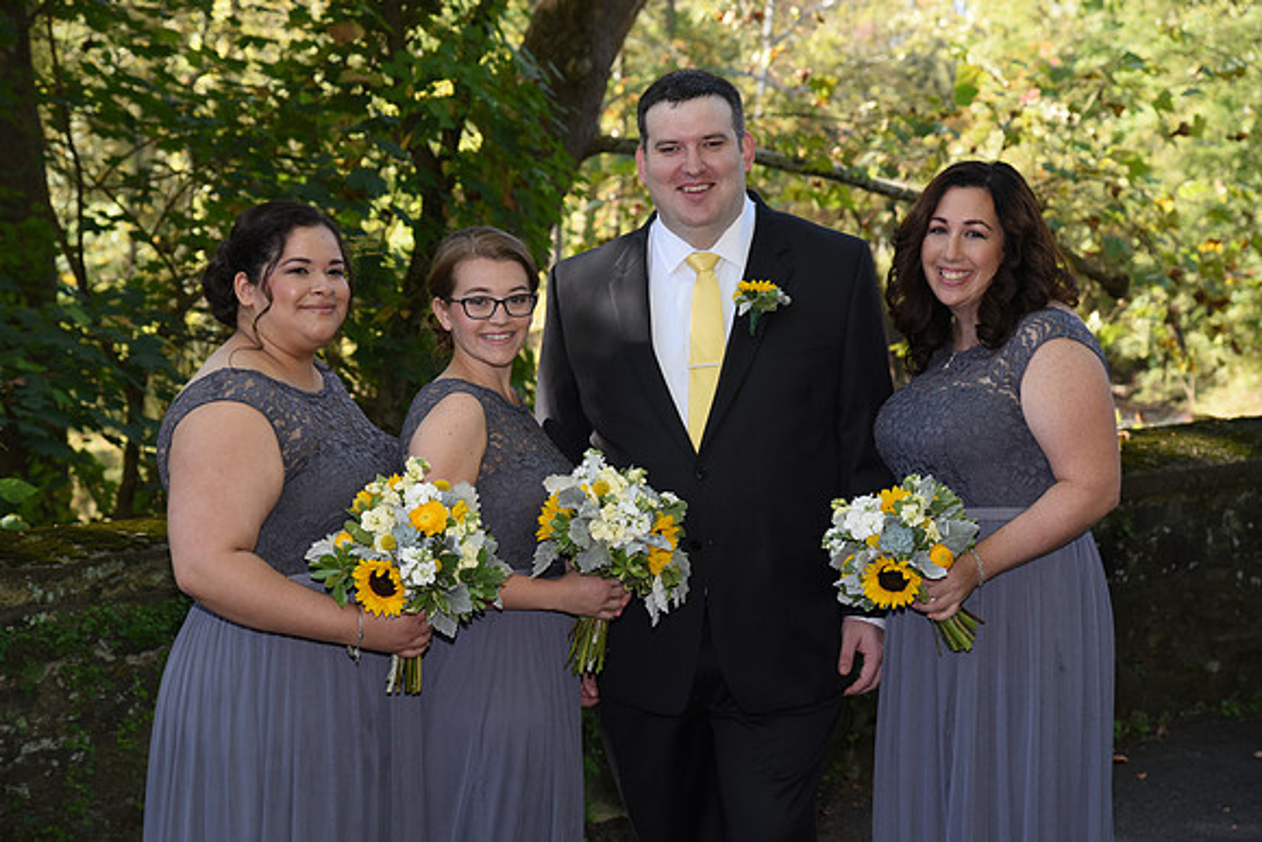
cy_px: 421
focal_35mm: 82
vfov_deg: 16.7
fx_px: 2875
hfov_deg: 24.8
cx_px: 631
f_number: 6.3
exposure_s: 1/200
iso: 640
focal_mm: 82
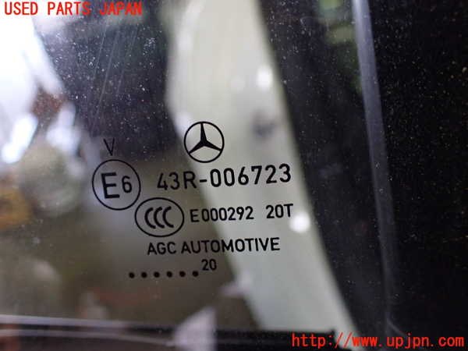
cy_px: 176
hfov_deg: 60.0
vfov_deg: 46.8
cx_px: 234
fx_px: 406
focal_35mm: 30
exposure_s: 1/40
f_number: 2.3
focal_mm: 5.4
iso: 800
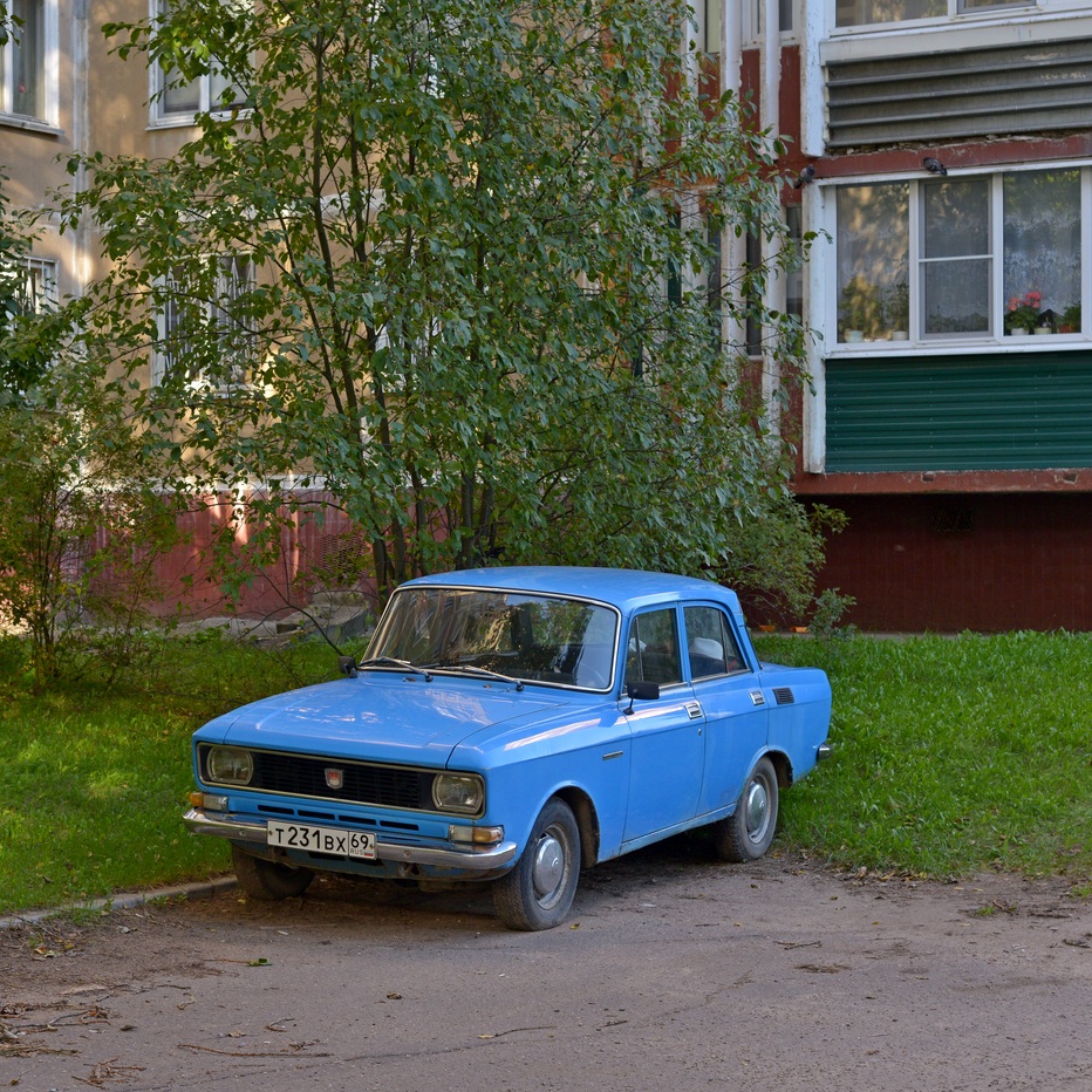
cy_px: 547
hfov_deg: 26.8
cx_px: 434
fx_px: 2284
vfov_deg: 26.9
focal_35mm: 64
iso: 640
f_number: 5.6
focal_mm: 50
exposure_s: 1/250
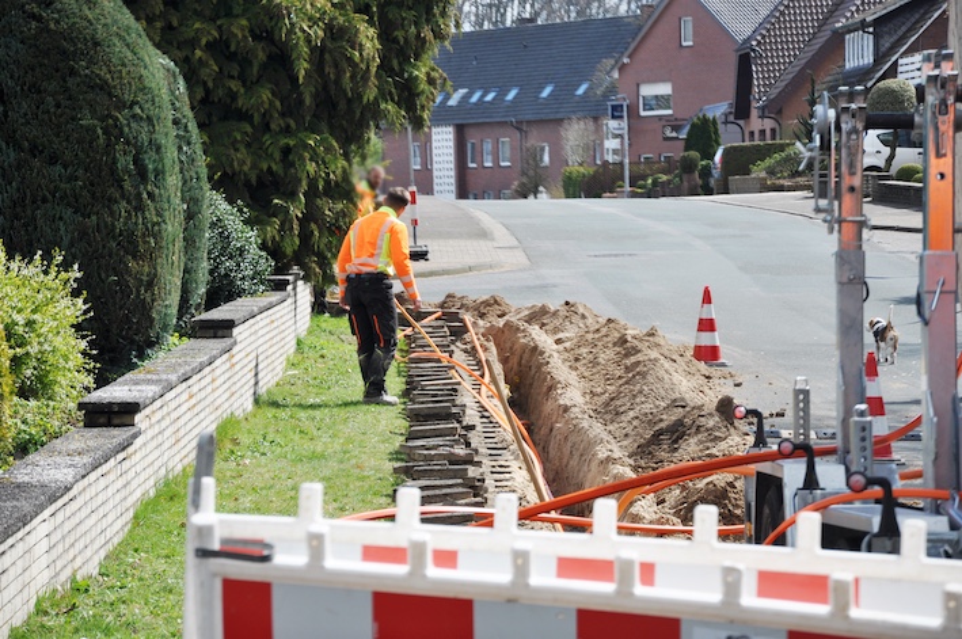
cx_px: 481
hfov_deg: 13.1
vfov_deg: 8.7
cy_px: 320
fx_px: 4204
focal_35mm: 158
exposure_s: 1/250
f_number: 8
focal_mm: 105
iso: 200
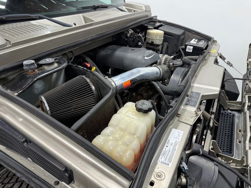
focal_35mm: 24
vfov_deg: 56.8
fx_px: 174
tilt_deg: -31.2
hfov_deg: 71.6
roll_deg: -1.3
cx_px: 126
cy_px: 94
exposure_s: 1/120
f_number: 1.78
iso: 64
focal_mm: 6.76
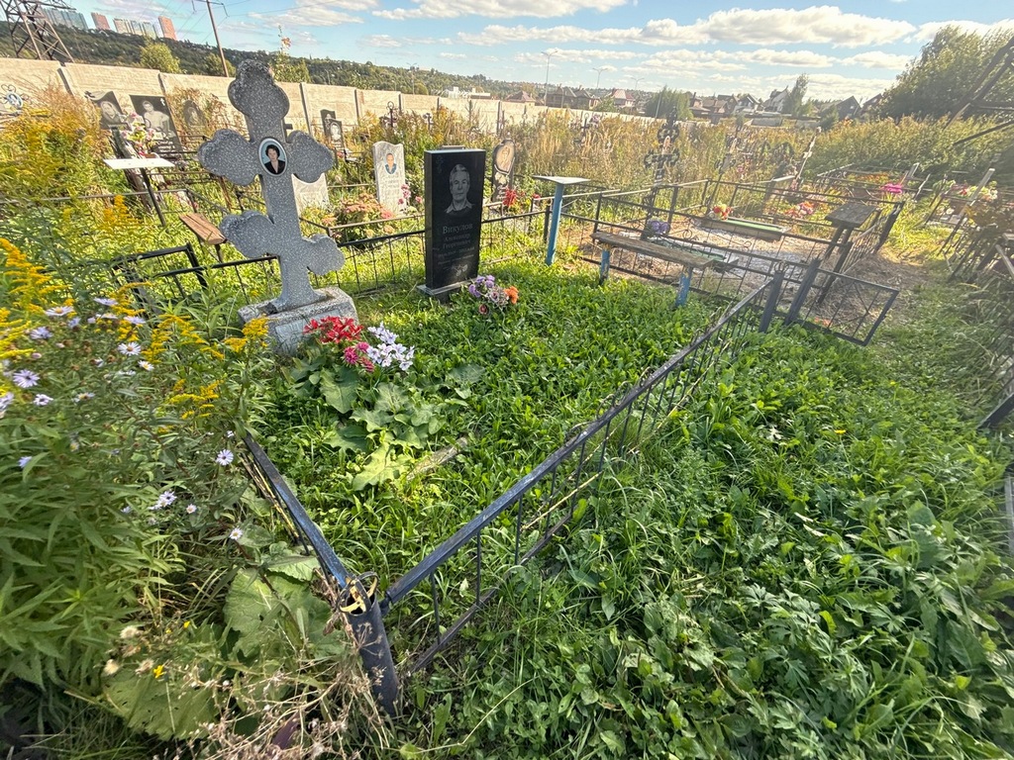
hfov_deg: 102.1
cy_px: 380
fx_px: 410
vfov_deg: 85.7
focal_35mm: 14
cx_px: 507
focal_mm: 2.22
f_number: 2.2
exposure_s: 1/196
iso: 50
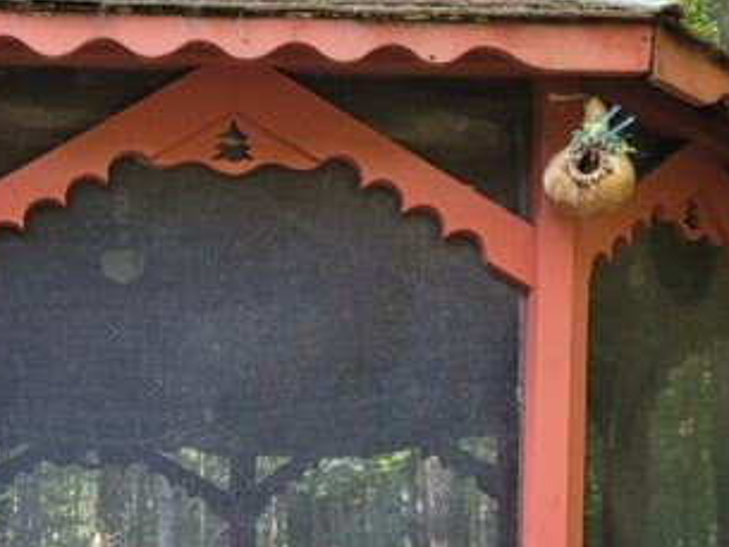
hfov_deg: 20.9
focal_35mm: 91
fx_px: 1917
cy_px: 781
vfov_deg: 15.2
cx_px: 23
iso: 125
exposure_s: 1/120
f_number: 1.8
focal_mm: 5.4
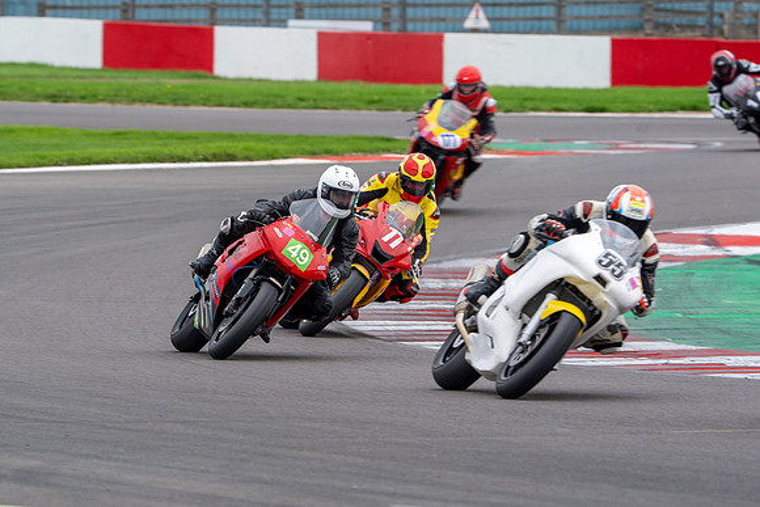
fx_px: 7710
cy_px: 237
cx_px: 298
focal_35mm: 365
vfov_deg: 3.8
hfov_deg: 5.6
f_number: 7.1
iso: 500
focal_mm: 300
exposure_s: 1/200
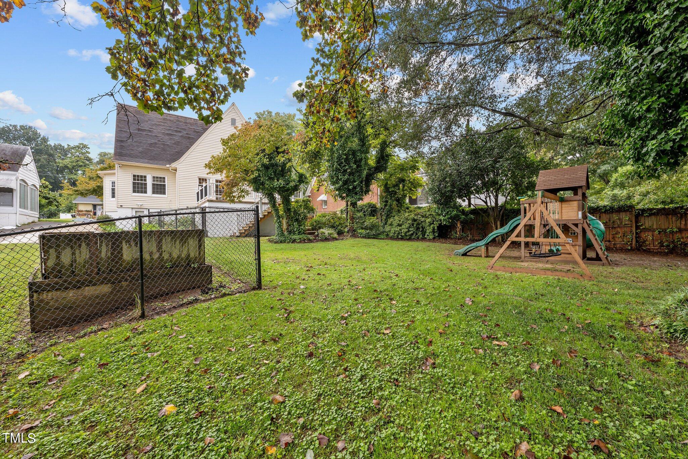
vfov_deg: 81.2
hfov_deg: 104.3
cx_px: 344
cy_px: 230
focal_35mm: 14
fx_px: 268
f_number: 7.1
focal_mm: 14
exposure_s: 1/30
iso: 200
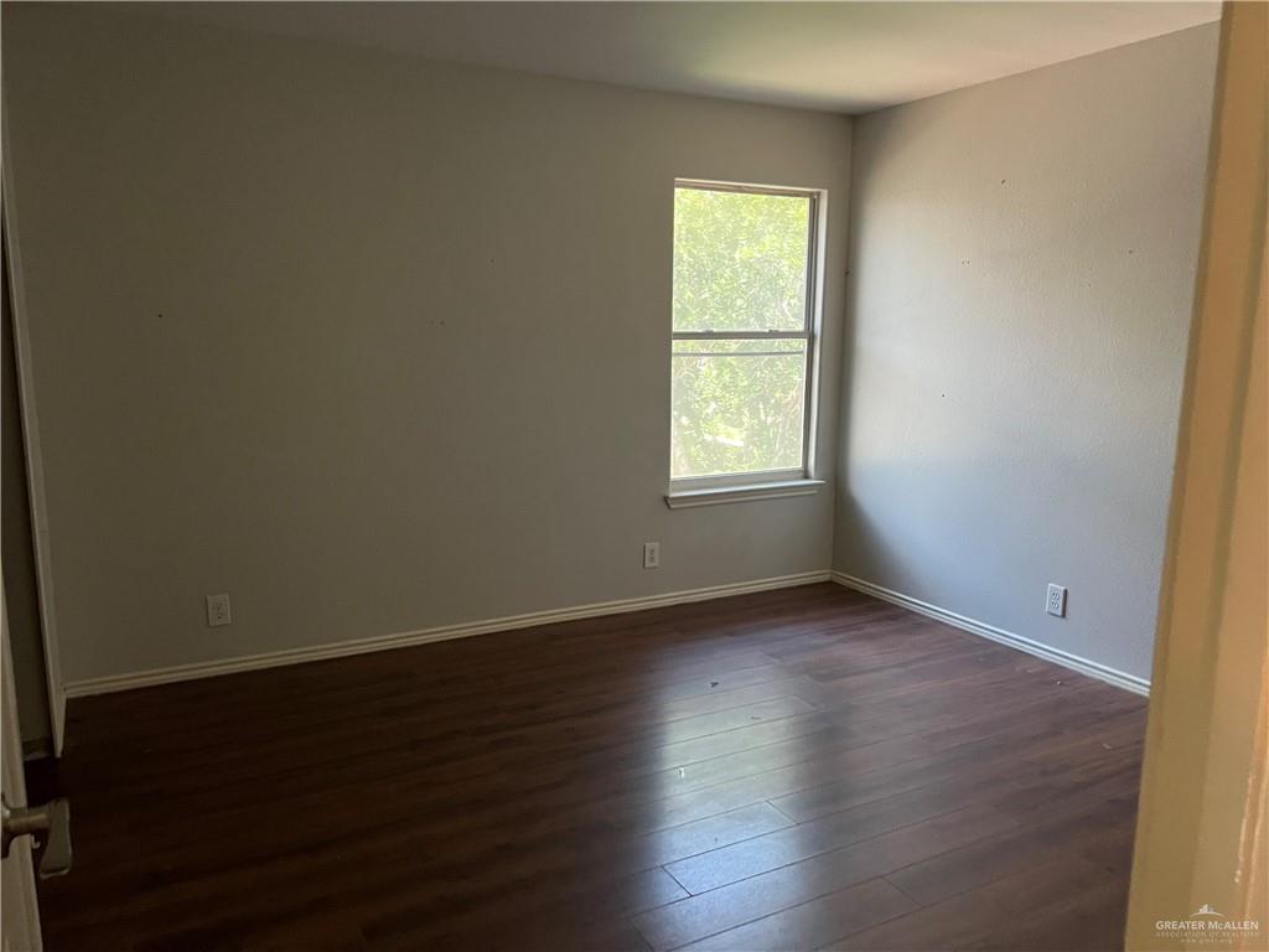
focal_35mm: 26
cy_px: 476
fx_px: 953
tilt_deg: -10.0
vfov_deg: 53.1
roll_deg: -0.9
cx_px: 634
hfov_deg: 67.3
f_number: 1.5
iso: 500
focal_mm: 5.7
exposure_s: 1/60
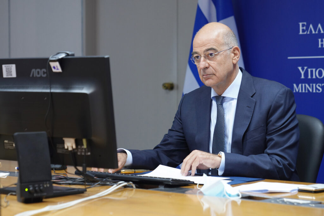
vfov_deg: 19.5
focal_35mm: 70
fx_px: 630
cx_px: 162
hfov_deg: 28.8
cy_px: 108
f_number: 3.2
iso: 800
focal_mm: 70
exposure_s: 1/50
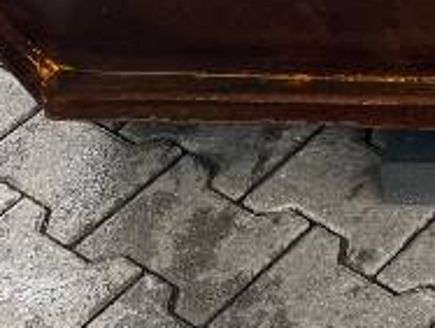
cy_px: -272
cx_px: 810
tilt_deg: -33.0
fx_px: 1788
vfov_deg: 9.9
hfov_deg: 12.5
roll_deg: -0.7
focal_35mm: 142
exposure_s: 1/533
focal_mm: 5.7
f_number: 1.5
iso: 50
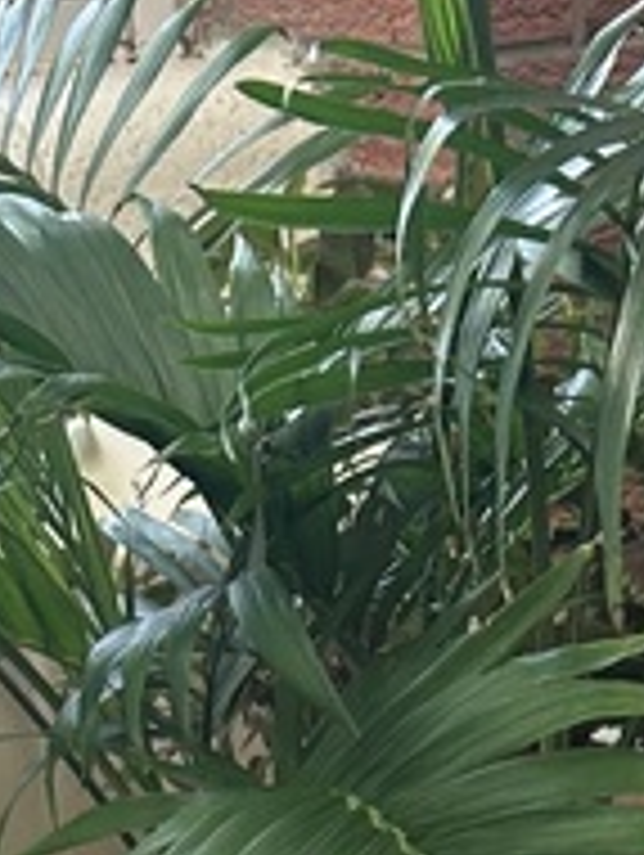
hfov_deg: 10.6
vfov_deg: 12.2
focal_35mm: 140
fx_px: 3465
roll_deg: +1.1
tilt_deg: -32.2
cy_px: 1796
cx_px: 234
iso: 80
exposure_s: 1/60
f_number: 1.5
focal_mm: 5.7
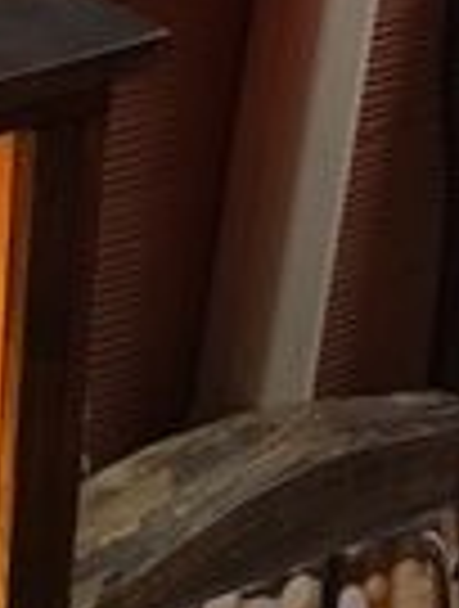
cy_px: 167
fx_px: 2411
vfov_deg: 14.3
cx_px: -184
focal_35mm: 137
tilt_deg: -22.4
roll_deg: -6.3
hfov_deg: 10.6
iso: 160
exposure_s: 1/30
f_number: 2.2
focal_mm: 4.15
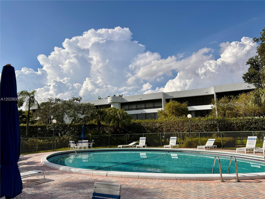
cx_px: 132
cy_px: 100
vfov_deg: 53.1
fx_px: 199
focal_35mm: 26
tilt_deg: +8.0
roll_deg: +1.8
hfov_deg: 67.3
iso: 50
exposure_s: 1/8000
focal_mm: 5.7
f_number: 1.5
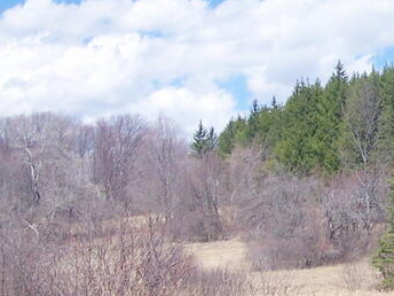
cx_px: 442
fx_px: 1286
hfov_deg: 16.8
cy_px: 137
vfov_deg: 13.1
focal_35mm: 113
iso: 80
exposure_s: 1/320
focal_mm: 6.3
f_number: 2.8
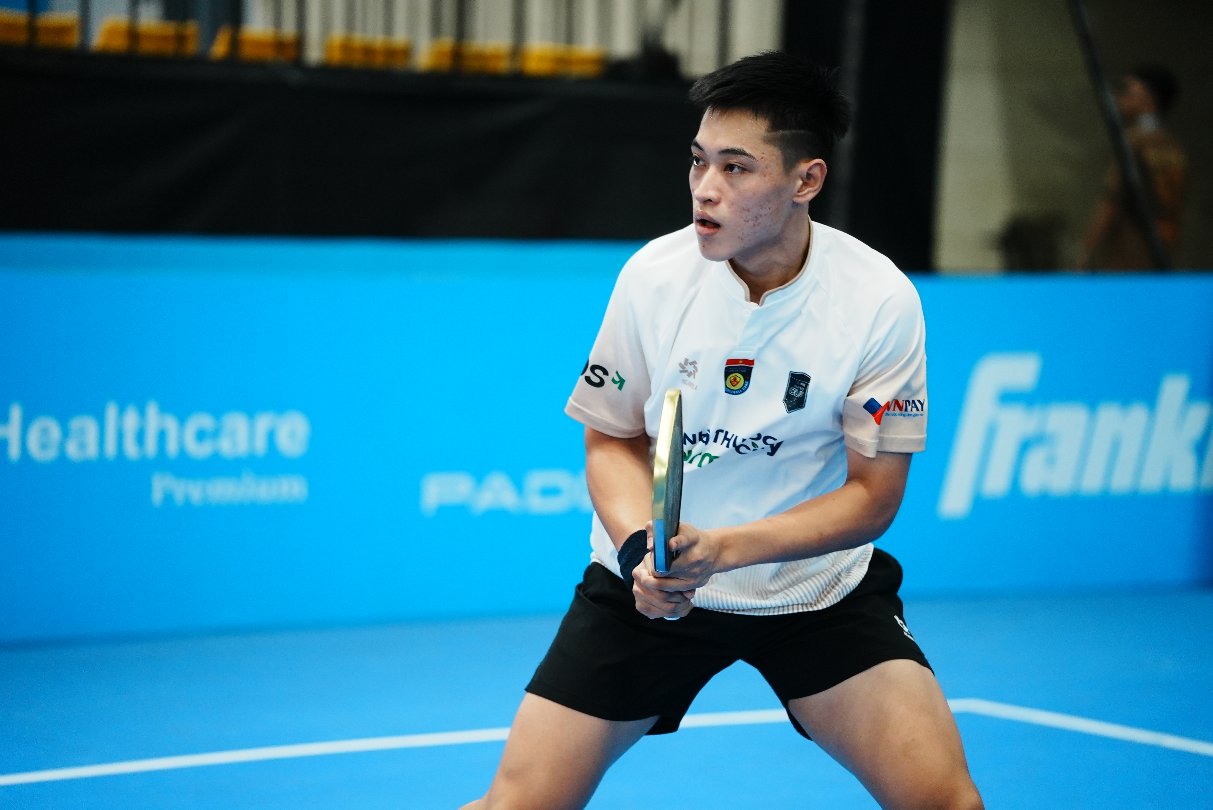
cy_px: 405
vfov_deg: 8.7
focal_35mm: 158
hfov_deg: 13.0
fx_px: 5326
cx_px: 606
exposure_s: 1/640
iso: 3200
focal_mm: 158
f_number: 2.8
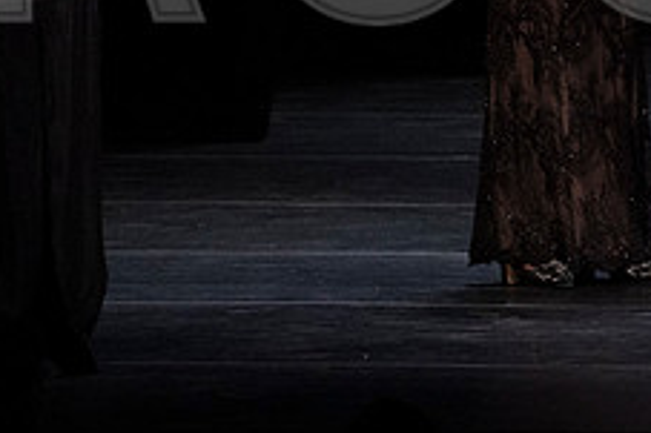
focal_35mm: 1024
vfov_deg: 1.3
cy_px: -99
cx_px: 356
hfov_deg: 2.0
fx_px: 18503
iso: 12800
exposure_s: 1/320
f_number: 11
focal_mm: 400
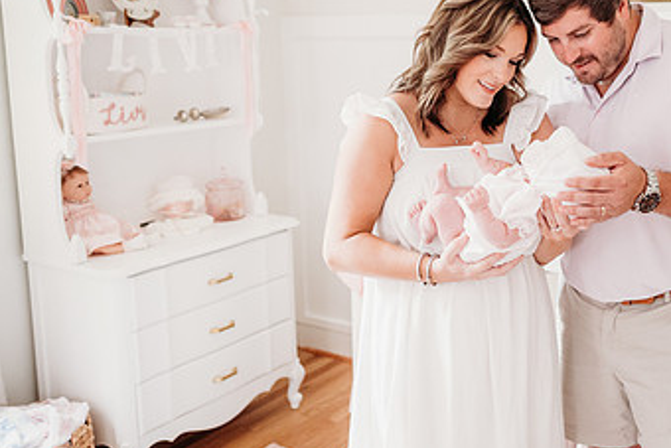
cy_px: 147
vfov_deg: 32.4
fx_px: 764
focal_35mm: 41
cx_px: 541
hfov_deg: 44.9
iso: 1600
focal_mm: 24
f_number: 2.8
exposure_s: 1/200
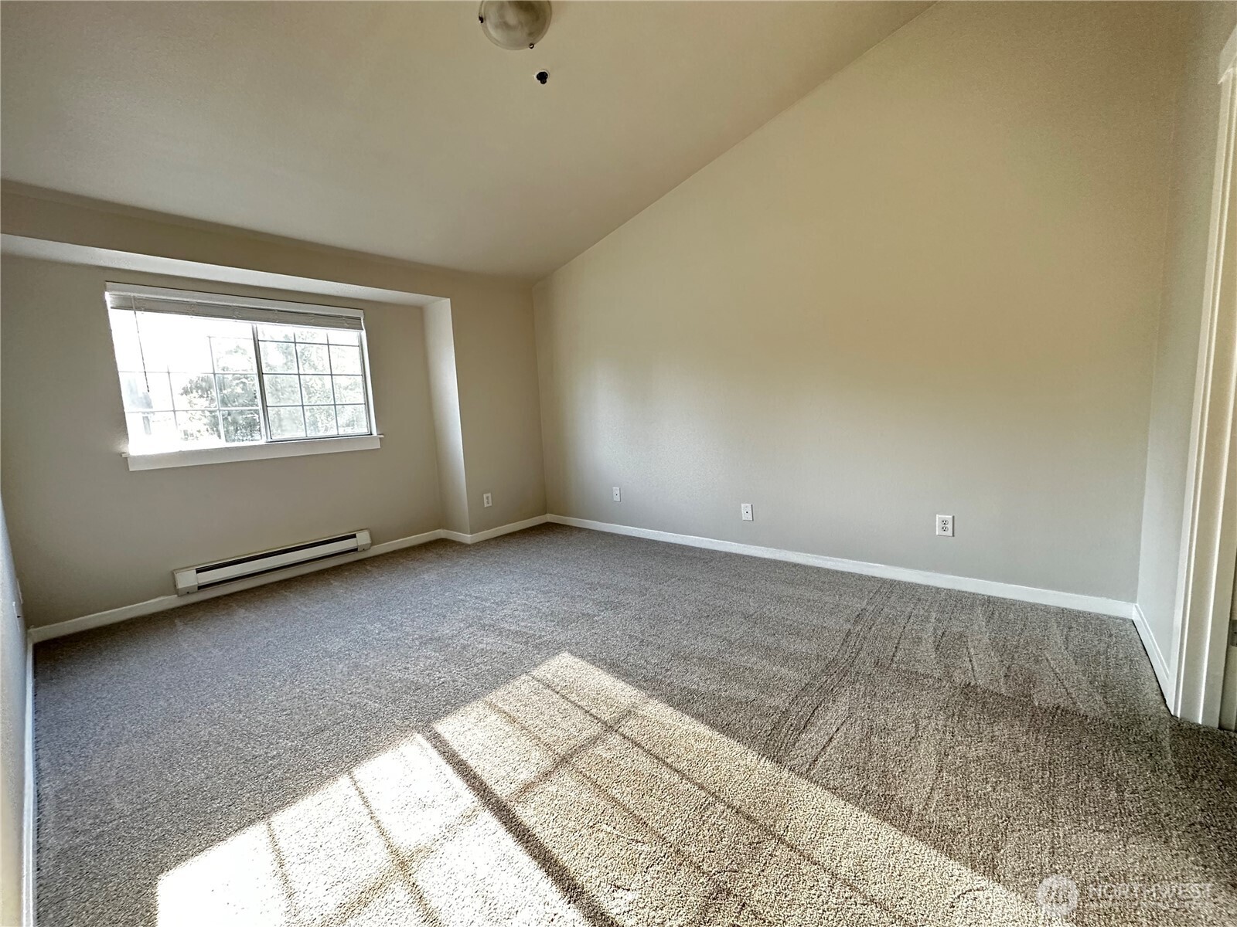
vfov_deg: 85.7
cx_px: 618
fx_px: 500
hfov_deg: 102.1
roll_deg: +3.4
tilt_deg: -6.2
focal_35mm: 14
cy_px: 464
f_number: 2.2
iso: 400
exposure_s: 1/69
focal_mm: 2.22
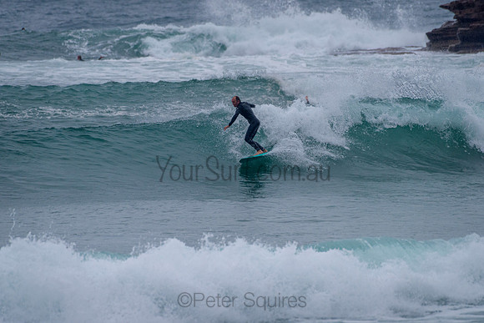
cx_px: 242
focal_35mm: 613
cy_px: 162
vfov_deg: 2.2
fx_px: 8237
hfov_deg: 3.4
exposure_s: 1/2000
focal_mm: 500
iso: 560
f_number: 5.6
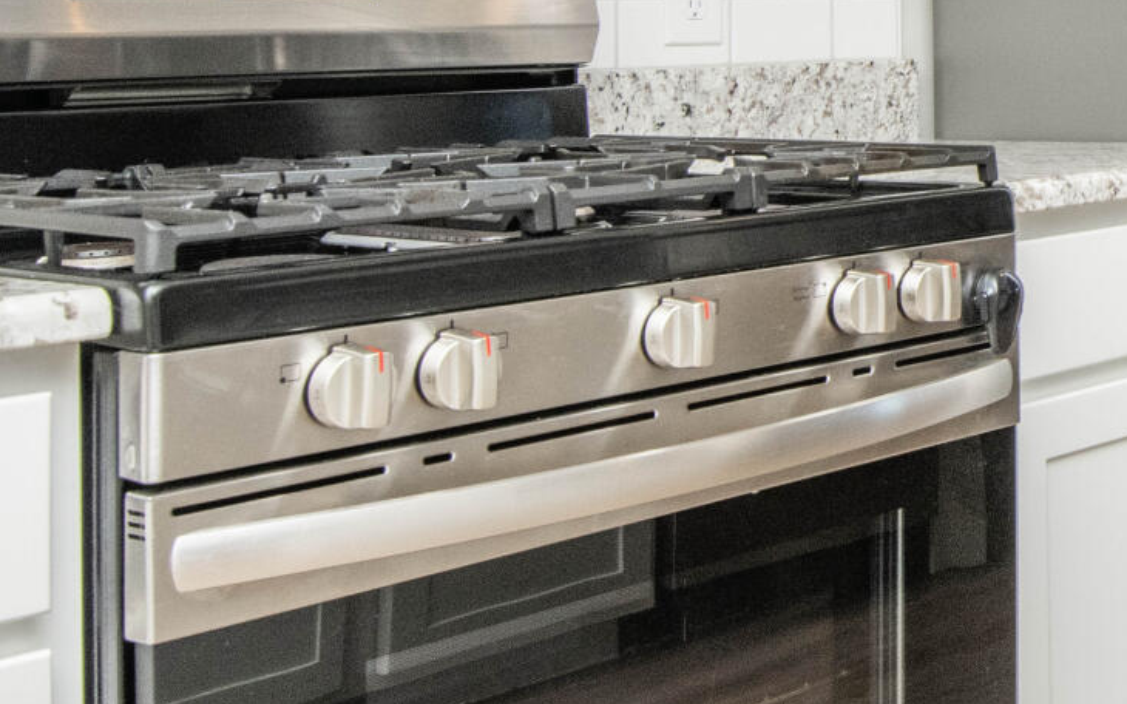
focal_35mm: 67
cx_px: 1450
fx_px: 2058
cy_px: -68
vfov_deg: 18.7
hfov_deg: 26.3
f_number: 10
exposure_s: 1/250
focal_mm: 16
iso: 500
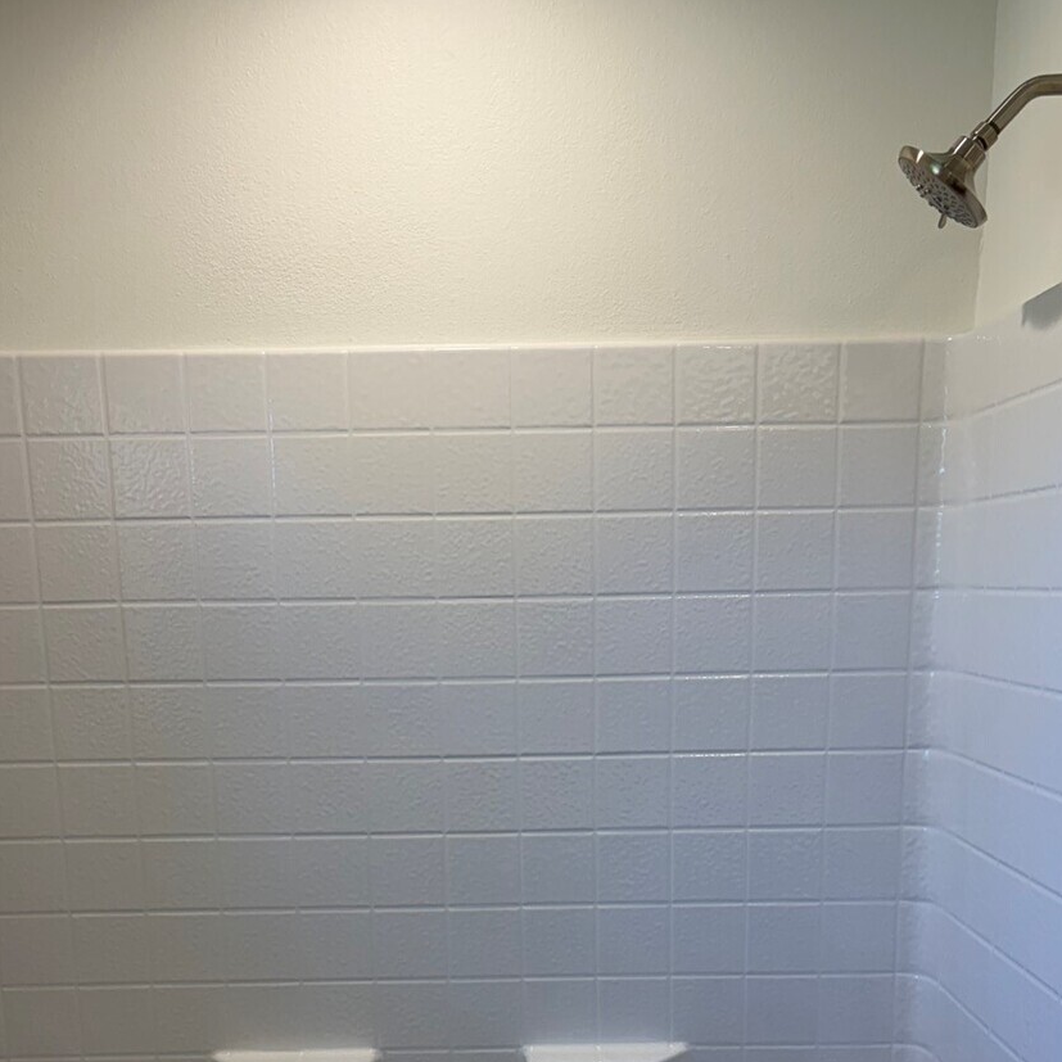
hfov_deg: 41.9
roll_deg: +0.9
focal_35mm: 40
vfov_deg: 39.6
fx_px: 1388
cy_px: 900
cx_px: 527
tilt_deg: -12.3
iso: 40
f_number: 1.6
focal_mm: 5.96
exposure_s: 1/120
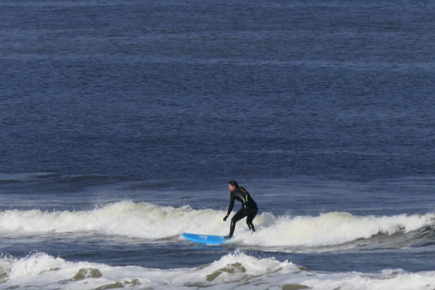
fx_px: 11599
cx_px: 218
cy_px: 145
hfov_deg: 2.1
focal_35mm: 960
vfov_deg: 1.4
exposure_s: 1/2000
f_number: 4.5
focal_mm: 176
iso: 125
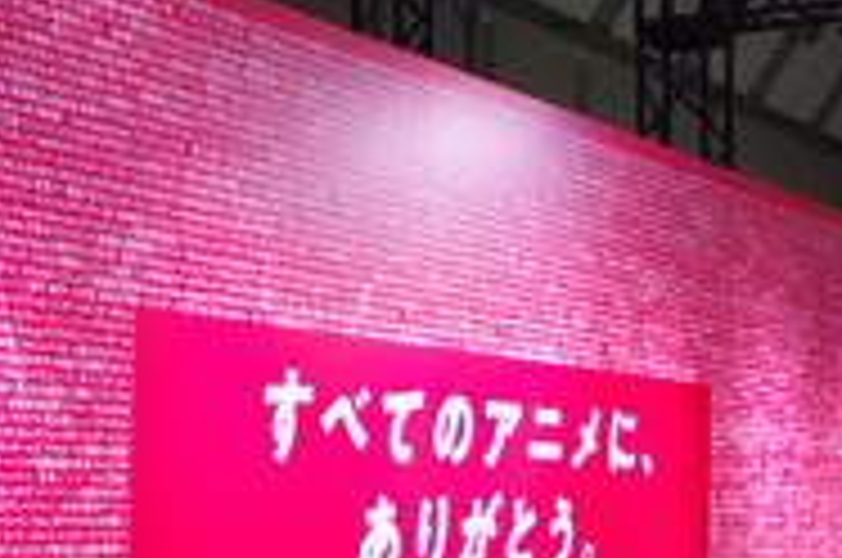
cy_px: 430
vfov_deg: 15.9
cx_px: 207
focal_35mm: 85
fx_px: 1985
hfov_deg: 23.7
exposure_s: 1/50
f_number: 4
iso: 200
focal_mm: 21.25
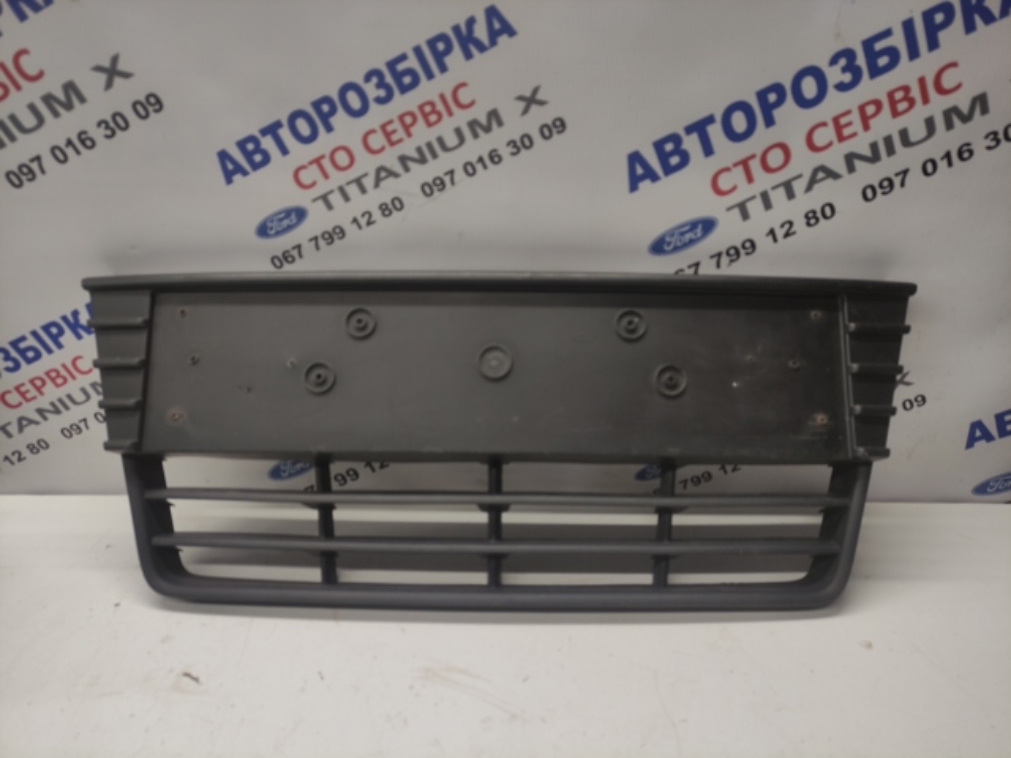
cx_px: 506
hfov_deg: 69.4
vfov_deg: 54.9
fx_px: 730
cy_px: 379
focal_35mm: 25
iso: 101
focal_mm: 5.43
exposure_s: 1/100
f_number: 1.89
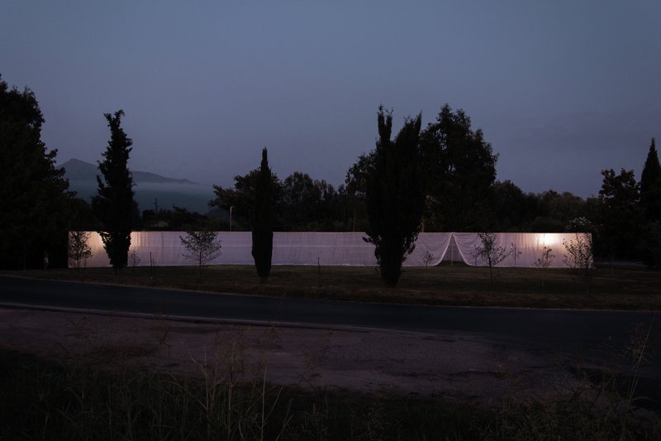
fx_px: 496
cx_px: 330
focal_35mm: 27
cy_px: 220
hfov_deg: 67.4
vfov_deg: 47.9
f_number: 3.5
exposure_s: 1/3
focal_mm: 18
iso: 200
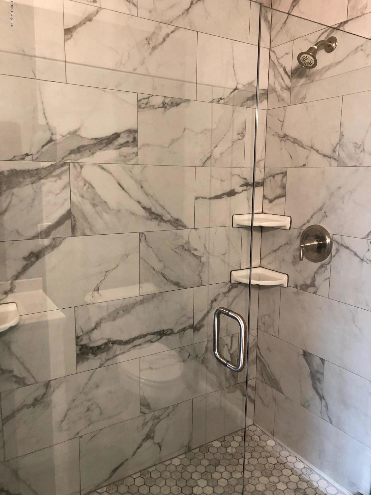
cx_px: 186
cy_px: 248
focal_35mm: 28
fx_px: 400
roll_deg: -0.8
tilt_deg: -10.3
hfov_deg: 49.7
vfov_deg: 63.4
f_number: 1.8
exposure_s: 1/15
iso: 64
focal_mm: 3.99
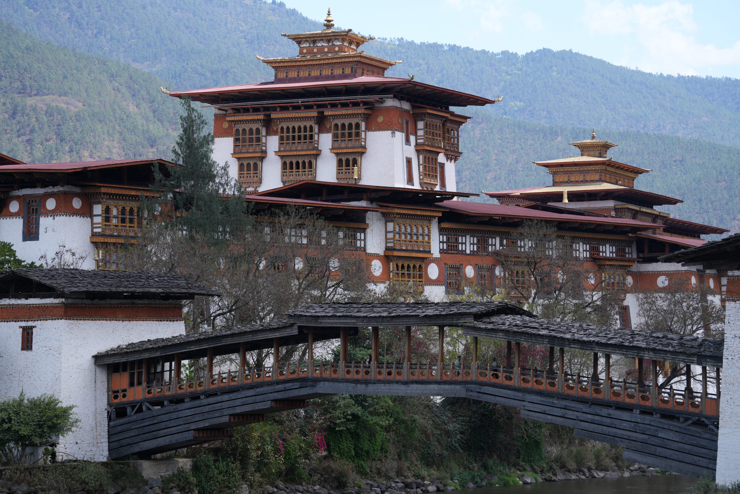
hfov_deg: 20.6
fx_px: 2035
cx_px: 370
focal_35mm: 99
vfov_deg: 13.8
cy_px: 247
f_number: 5.6
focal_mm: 99
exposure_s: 1/250
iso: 100
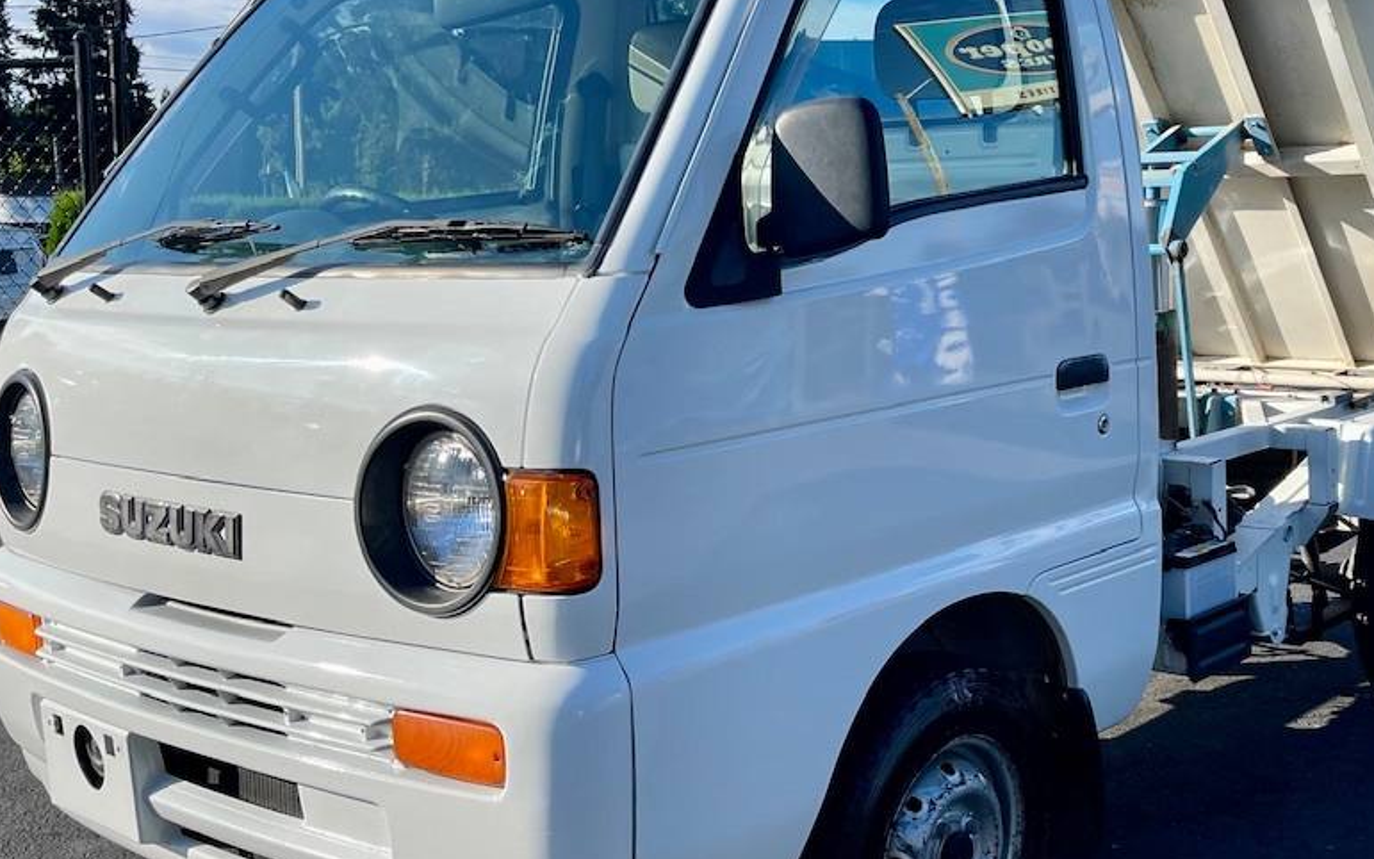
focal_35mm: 44
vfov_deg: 29.1
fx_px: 1648
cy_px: 326
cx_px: 912
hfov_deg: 44.6
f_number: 1.6
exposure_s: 1/2786
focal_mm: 5.1
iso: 32
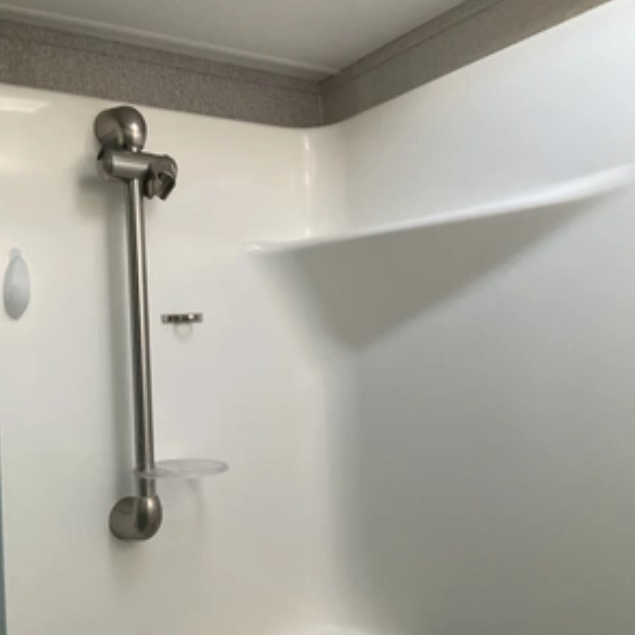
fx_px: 726
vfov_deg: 47.2
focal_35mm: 35
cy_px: 321
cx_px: 236
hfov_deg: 46.8
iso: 250
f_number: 1.8
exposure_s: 1/60
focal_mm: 3
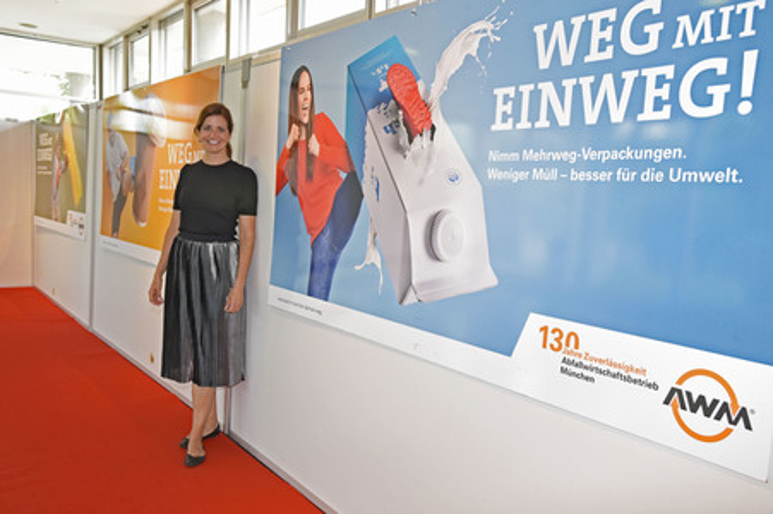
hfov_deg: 60.3
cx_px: 386
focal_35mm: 31
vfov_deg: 42.3
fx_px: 665
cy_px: 257
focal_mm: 31
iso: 1250
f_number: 6.3
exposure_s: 1/80
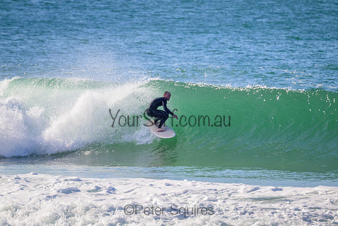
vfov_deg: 1.7
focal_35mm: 800
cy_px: 113
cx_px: 169
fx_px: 7513
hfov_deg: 2.6
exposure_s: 1/2000
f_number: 11
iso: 1400
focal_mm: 800
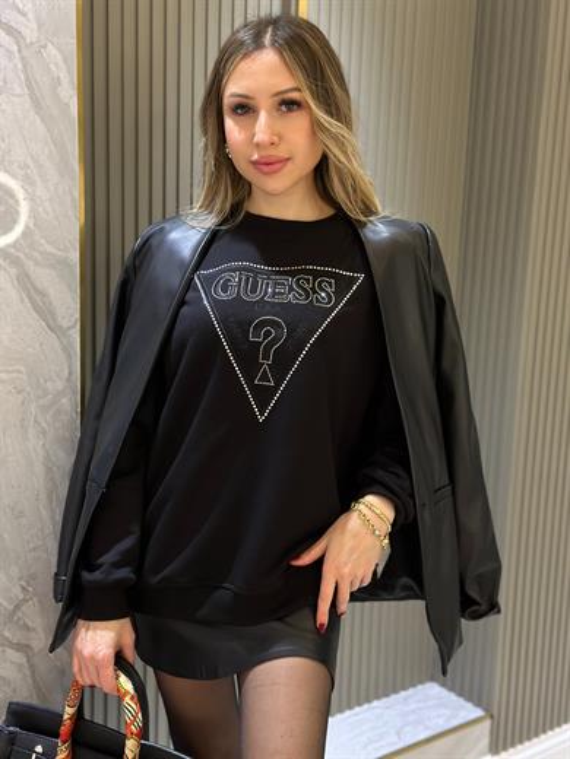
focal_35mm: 48
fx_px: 1054
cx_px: 285
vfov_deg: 39.7
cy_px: 380
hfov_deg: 30.3
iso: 160
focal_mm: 6.86
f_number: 1.78
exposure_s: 1/50
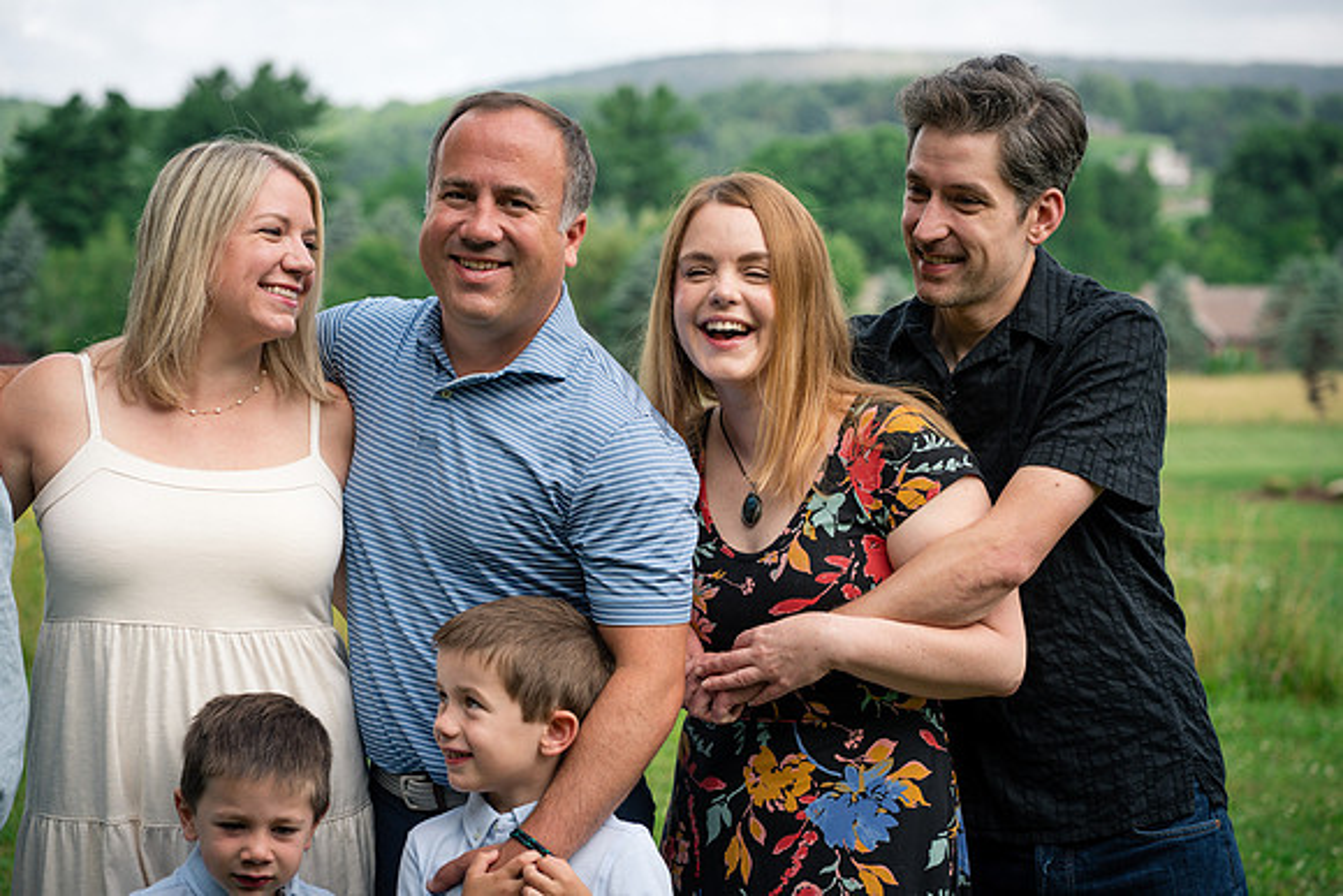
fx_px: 3172
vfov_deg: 16.1
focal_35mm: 85
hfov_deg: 23.9
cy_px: 448
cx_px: 672
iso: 200
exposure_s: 1/500
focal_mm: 85
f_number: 4.5
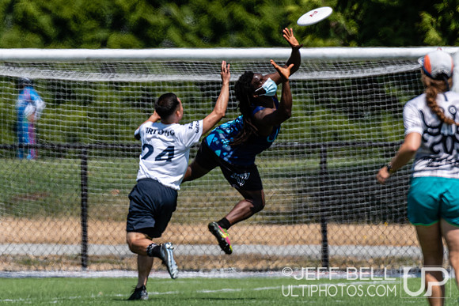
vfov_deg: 1.5
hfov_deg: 2.2
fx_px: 11828
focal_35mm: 928
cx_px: 225
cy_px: 149
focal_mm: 400
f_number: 4
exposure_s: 1/2500
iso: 200
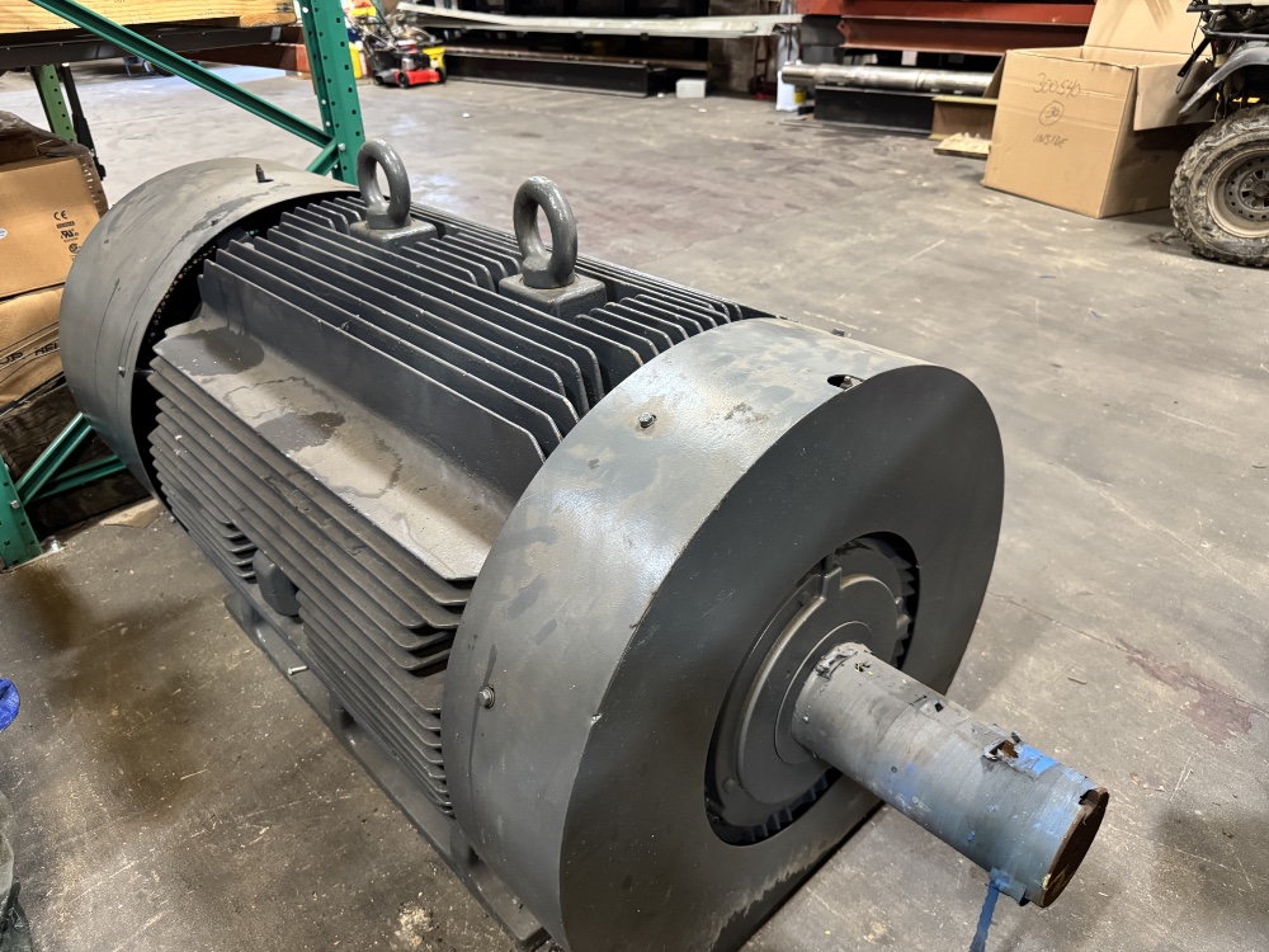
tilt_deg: -31.4
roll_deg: +2.3
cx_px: 634
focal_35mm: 24
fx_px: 880
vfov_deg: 56.8
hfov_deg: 71.6
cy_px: 476
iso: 800
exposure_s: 1/60
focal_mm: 6.76
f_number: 1.78
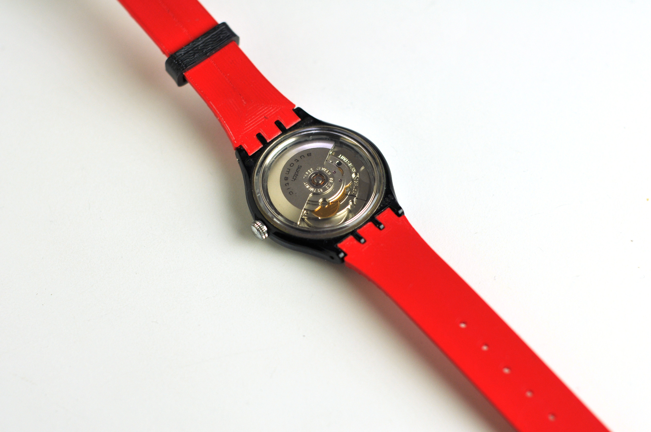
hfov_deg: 27.0
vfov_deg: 18.1
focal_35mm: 75
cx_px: 326
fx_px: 1355
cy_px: 216
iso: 200
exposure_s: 1/200
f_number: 2.8
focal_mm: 50
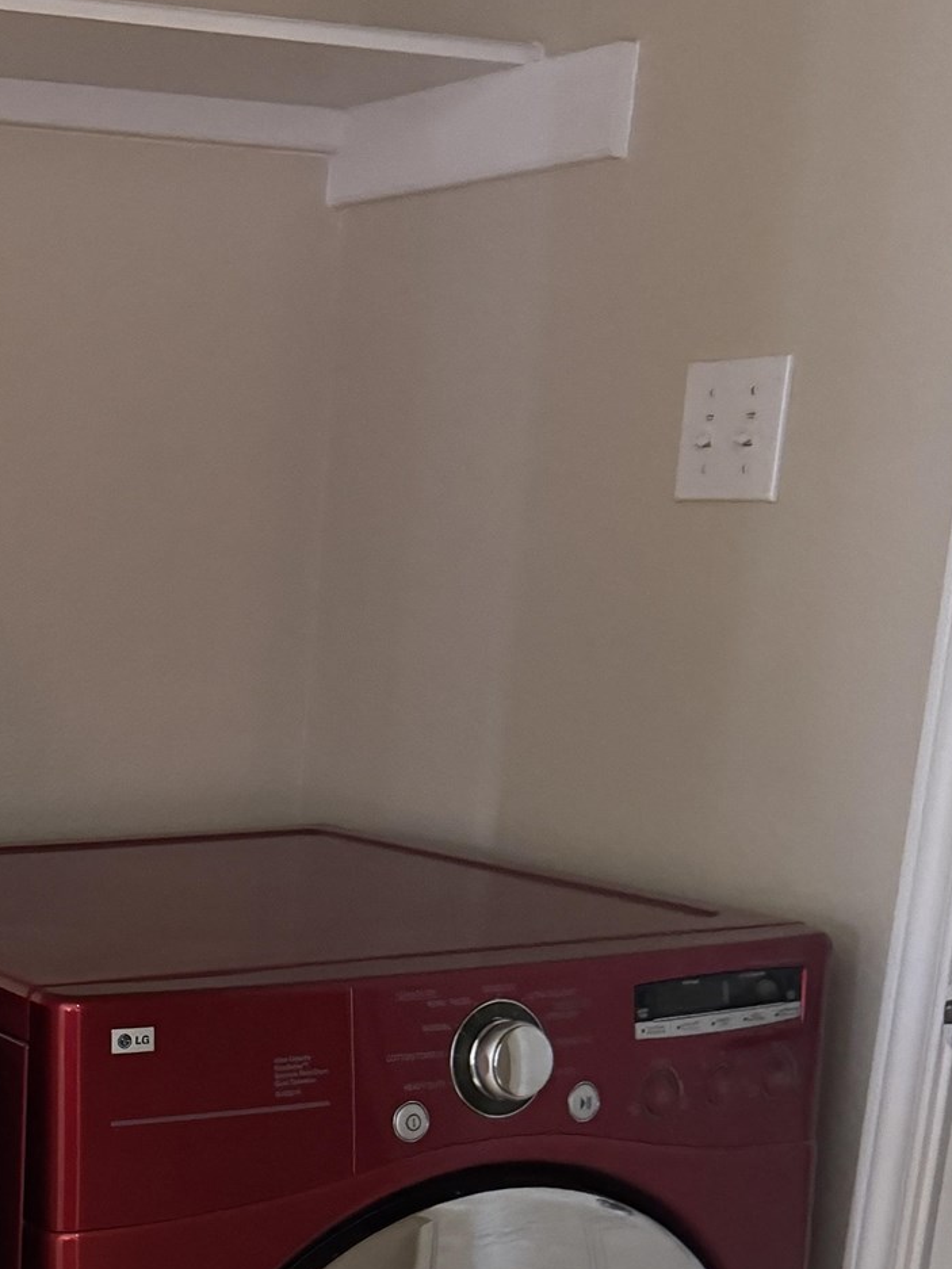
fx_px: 2163
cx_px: -161
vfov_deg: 31.0
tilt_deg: -16.8
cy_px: 1180
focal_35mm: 59
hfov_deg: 23.0
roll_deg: +0.0
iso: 1000
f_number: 1.78
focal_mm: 6.86
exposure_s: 1/40
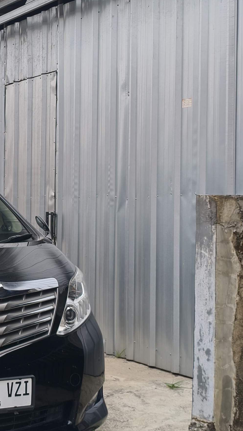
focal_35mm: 66
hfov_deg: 16.9
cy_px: 217
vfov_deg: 31.9
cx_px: -95
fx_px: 756
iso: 80
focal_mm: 4.94
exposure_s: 1/425
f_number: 1.5
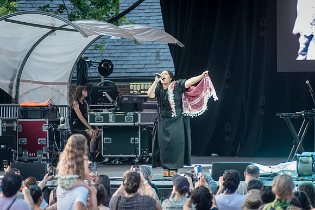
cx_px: 158
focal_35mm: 205
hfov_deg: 10.0
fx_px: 1792
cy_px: 105
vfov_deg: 6.7
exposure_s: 1/250
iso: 2000
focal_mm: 200
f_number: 4
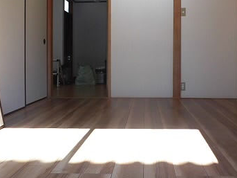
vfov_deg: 34.1
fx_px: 287
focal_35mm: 42
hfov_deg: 44.7
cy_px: 63
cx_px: 137
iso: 100
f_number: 3.1
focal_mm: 4.3
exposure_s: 1/80
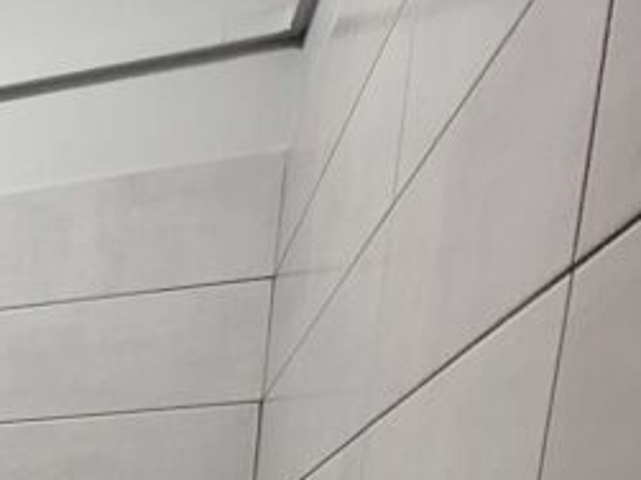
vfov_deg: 20.2
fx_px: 981
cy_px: 855
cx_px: -335
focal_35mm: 53
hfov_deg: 26.0
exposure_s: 1/50
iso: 125
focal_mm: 1.74
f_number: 2.2
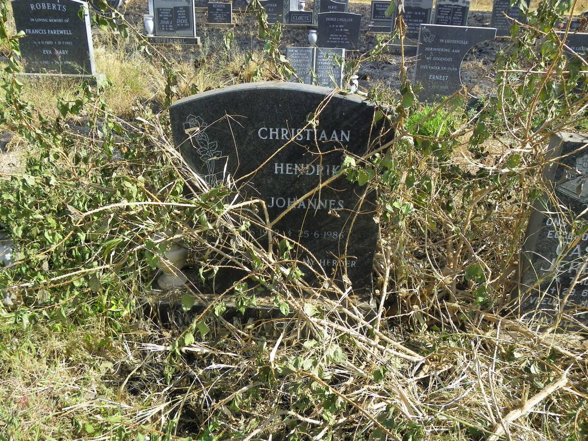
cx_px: 294
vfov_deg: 42.9
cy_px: 220
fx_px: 561
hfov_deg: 55.4
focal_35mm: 33
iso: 64
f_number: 3.5
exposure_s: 1/250
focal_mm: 5.9
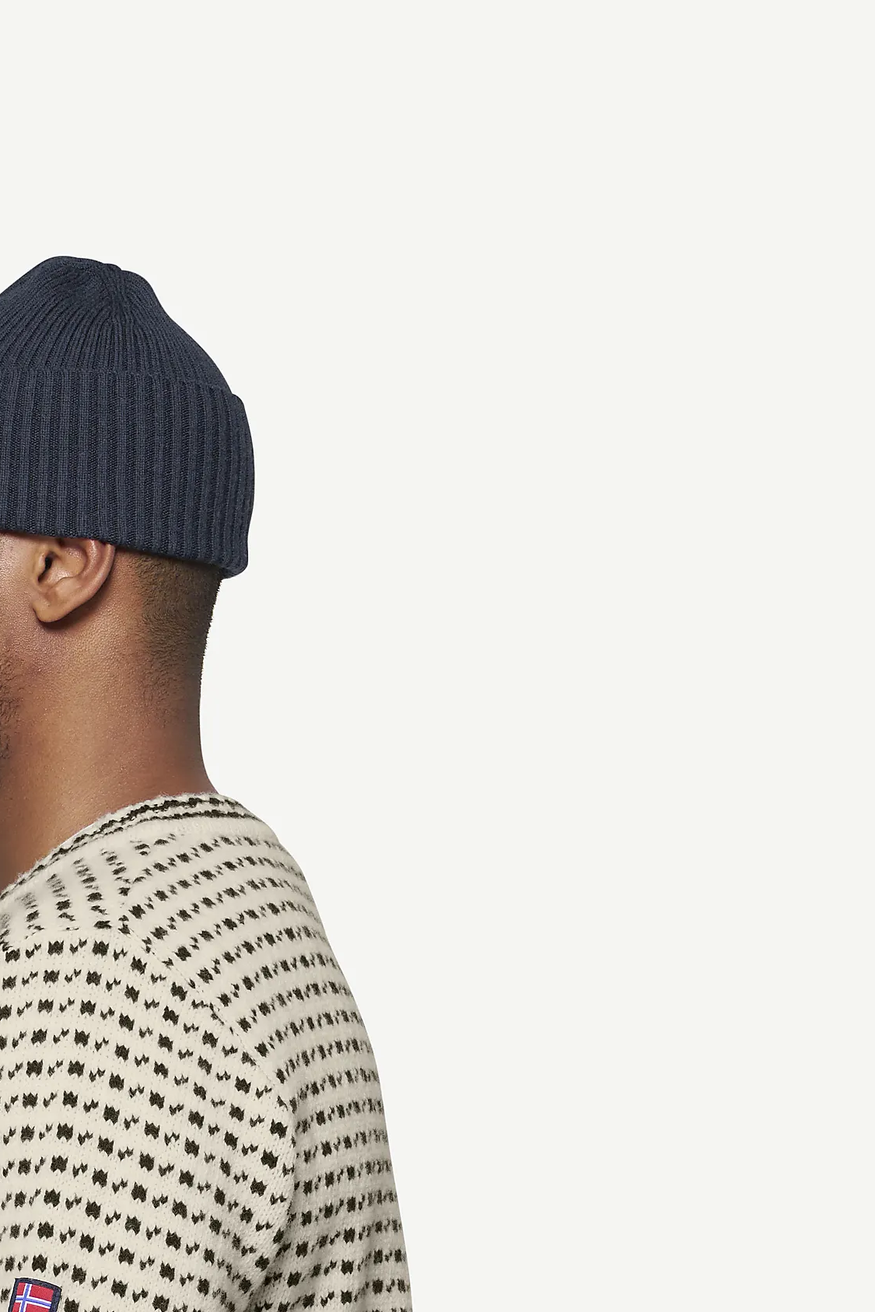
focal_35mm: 239
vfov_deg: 8.3
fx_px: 8711
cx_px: -5
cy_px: 2222
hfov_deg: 5.7
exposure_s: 1/50
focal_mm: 70
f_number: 5.6
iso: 100
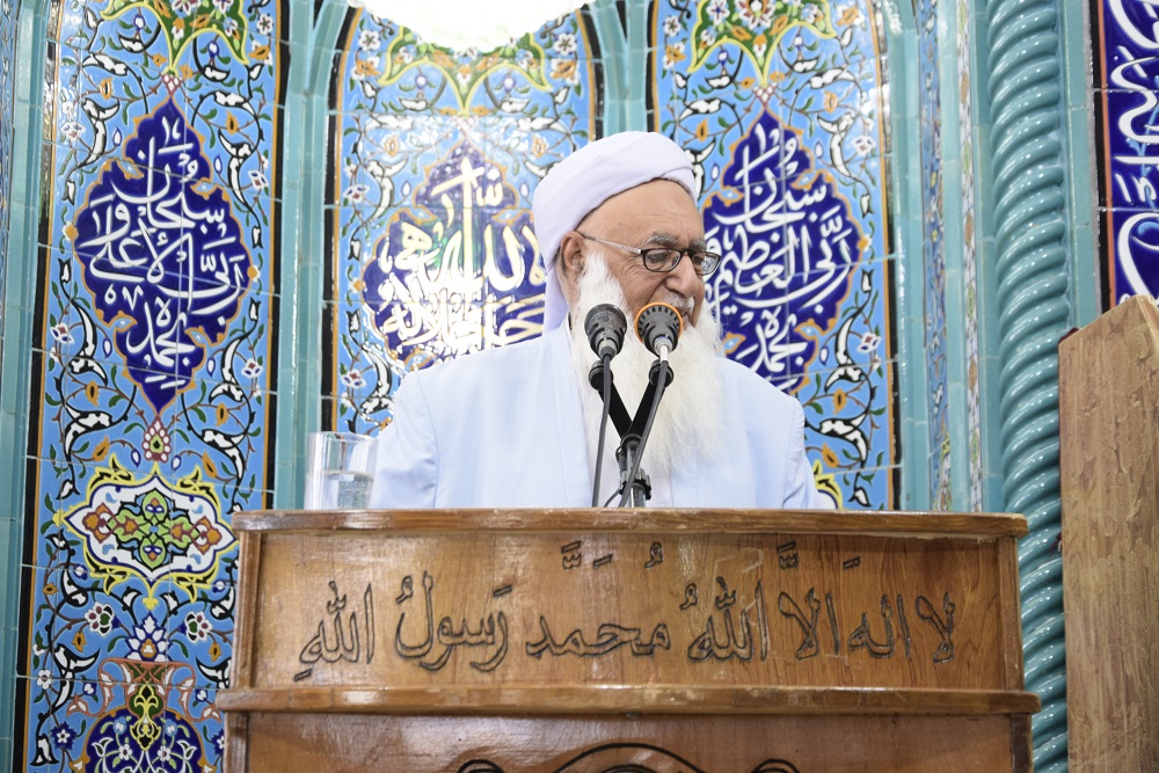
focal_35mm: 72
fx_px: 2318
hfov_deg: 28.1
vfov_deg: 18.9
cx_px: 580
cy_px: 386
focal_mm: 48
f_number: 4.8
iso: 1000
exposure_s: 1/40
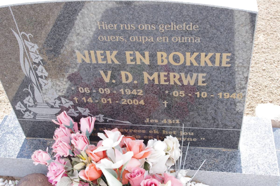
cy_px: 93
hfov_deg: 40.4
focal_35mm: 49
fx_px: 381
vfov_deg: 27.5
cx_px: 140
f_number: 11
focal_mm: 32.5
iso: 800
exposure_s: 1/125
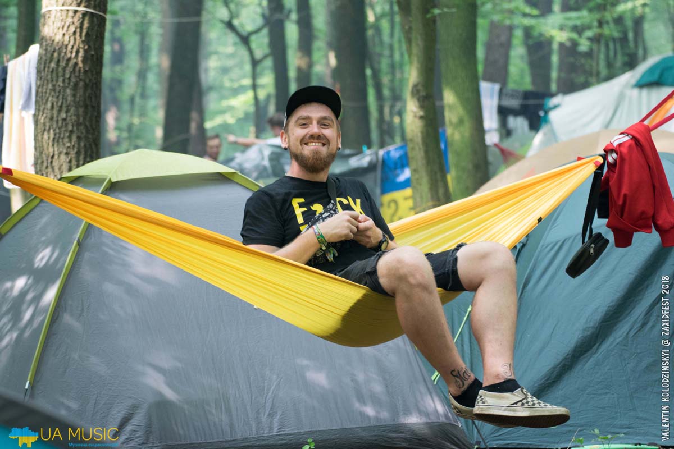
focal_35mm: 165
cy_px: 224
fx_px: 3089
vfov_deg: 8.3
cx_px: 337
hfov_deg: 12.5
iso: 800
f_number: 4.2
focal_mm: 110
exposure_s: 1/60
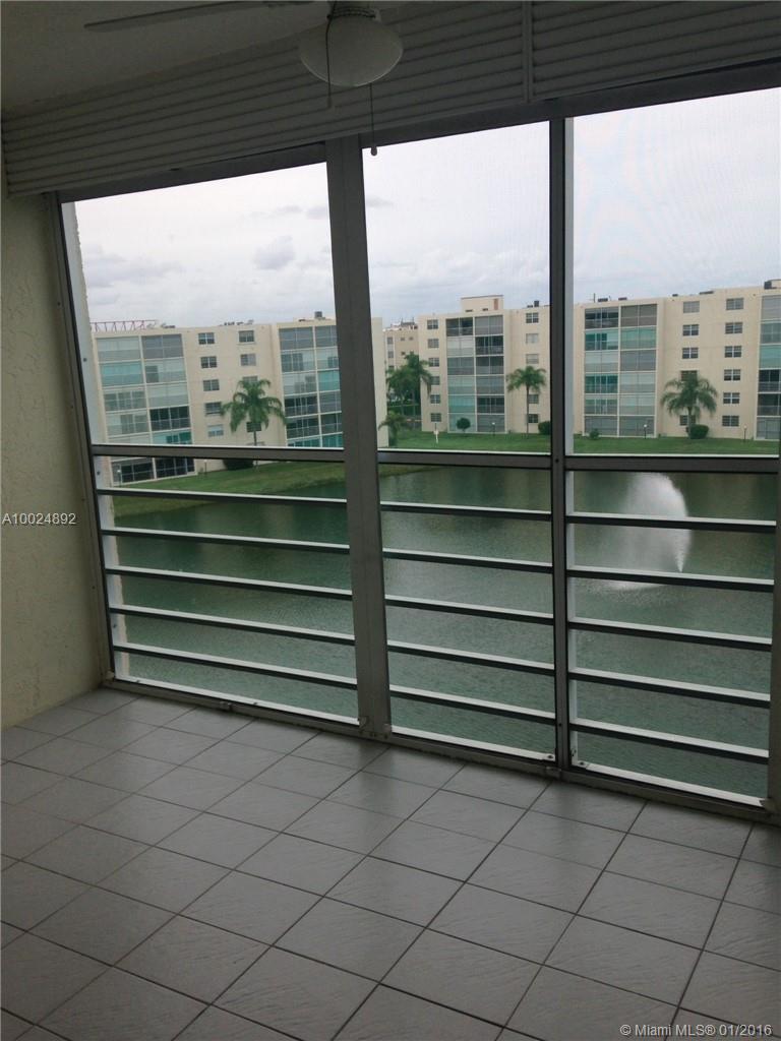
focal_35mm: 33
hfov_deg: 42.9
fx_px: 993
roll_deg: +1.2
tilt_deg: -7.2
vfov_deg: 55.4
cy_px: 520
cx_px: 390
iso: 50
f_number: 2.4
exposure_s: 1/968
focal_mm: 4.12
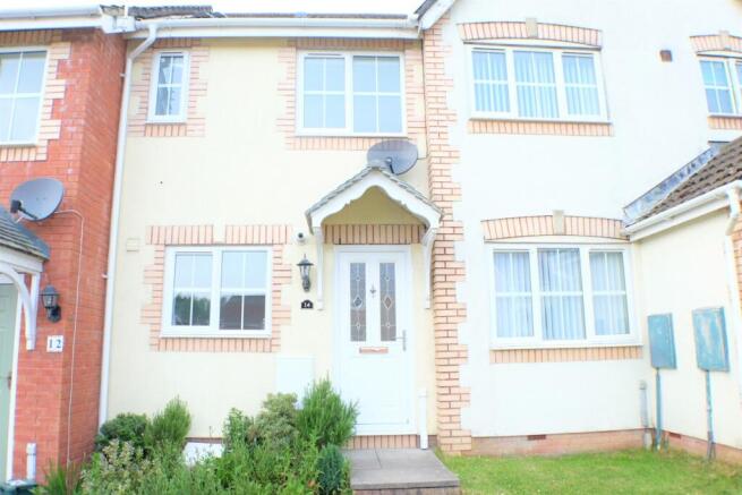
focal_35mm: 30
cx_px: 371
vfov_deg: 43.6
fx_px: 618
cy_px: 248
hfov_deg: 61.9
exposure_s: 1/105
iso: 200
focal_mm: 20.1
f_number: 4.5
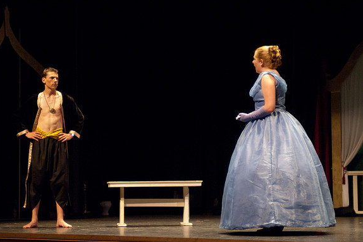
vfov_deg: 16.3
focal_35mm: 84
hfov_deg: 24.3
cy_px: 121
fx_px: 842
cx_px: 180
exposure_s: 1/160
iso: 1250
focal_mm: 55
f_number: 2.8
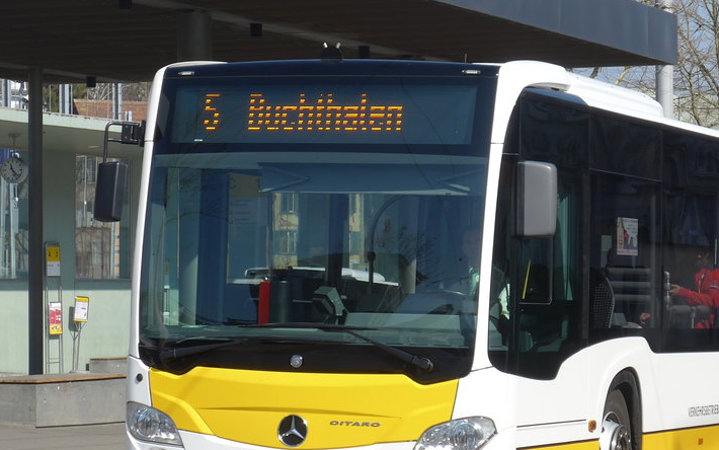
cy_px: 219
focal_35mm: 154
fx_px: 3018
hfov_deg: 13.6
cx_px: 371
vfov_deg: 8.5
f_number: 4.5
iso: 80
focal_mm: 17
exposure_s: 1/500
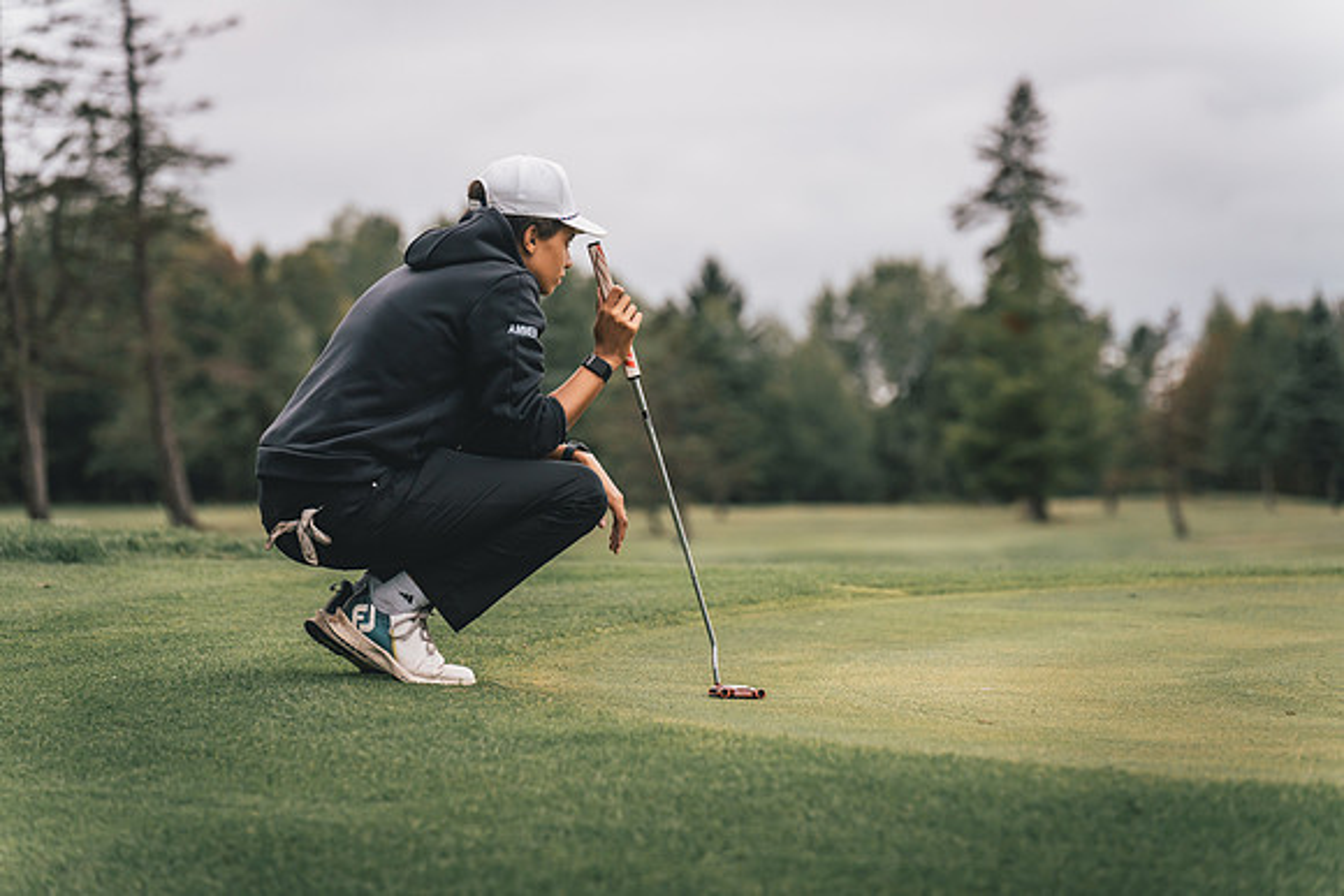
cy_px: 448
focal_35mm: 129
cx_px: 672
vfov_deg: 10.6
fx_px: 4817
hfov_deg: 15.9
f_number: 3.5
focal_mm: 129
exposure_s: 1/3200
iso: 800
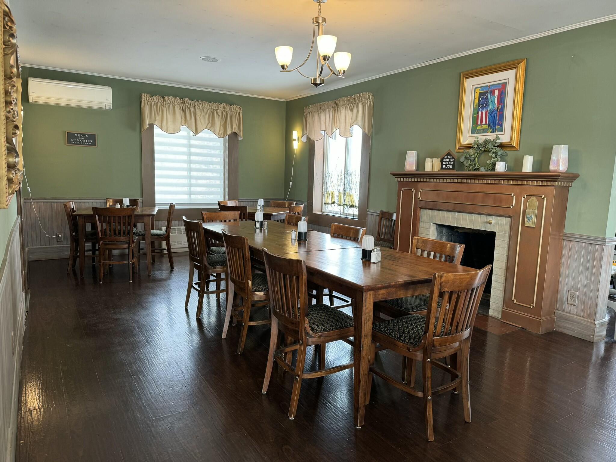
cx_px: 308
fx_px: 427
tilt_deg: -7.8
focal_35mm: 24
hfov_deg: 71.6
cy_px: 231
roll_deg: -2.0
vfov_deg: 56.8
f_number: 1.78
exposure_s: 1/60
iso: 125
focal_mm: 6.86
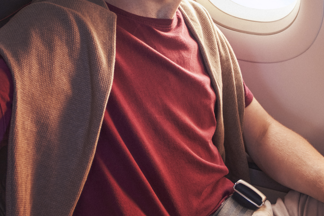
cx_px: 188
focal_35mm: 96
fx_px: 864
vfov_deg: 14.2
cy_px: 65
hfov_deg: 21.2
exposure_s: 1/160
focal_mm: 33
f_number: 4
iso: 250
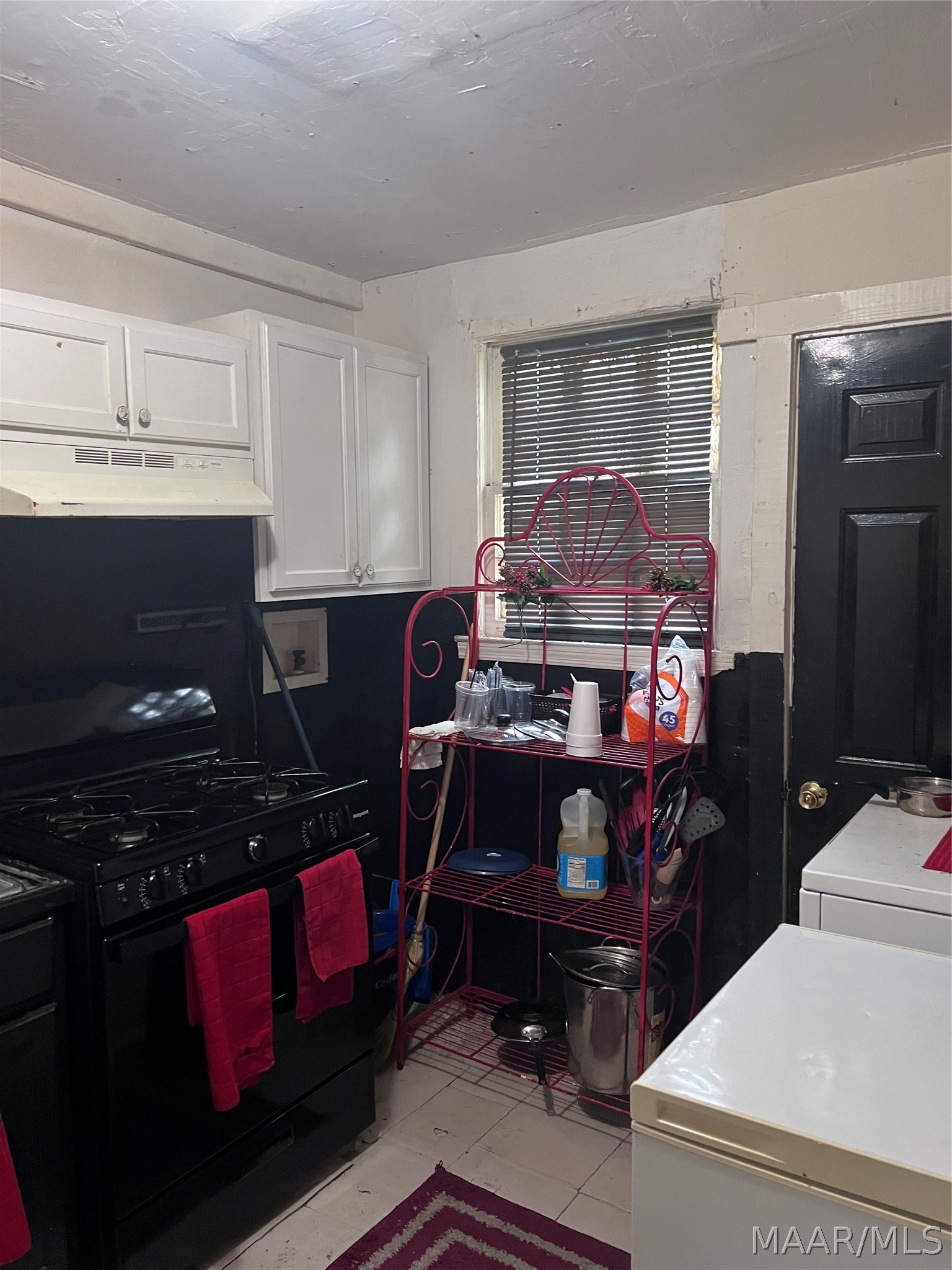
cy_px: 635
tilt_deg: -4.5
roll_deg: +0.5
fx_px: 953
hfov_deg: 53.1
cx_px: 476
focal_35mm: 26
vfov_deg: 67.3
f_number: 1.5
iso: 400
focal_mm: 5.7
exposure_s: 1/40
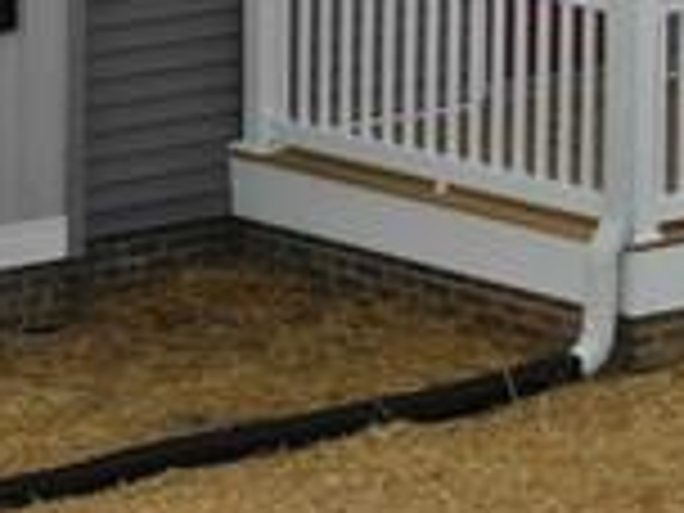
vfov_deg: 4.5
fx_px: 6402
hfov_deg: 6.1
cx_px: 166
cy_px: -396
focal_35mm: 324
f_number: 3.8
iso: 100
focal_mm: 8.6
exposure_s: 1/230
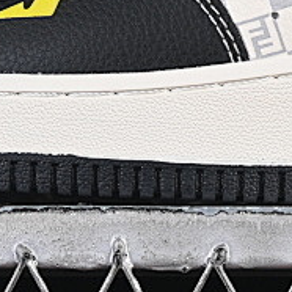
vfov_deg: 4.7
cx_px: 272
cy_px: -146
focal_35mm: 370
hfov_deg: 4.7
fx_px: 3531
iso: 160
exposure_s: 1/80
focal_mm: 50
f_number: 7.1
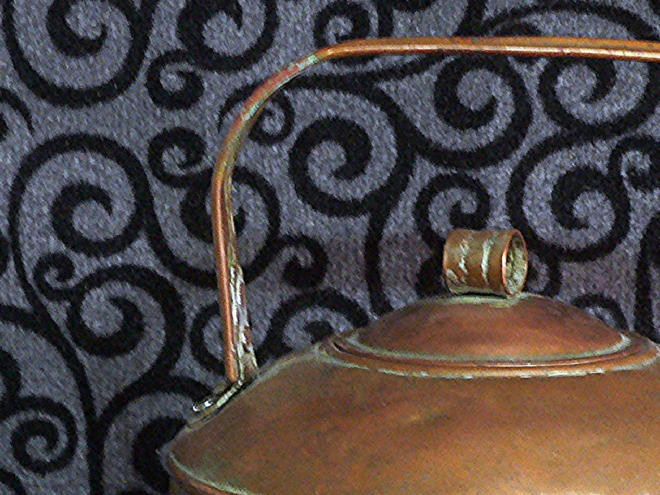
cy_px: 348
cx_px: 517
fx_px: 1506
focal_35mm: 79
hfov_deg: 24.4
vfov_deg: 18.6
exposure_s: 1/5
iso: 400
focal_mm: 6
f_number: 2.8
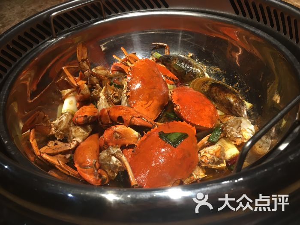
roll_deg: +4.5
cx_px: 150
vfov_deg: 48.2
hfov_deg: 61.7
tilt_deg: -44.0
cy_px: 112
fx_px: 251
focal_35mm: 29
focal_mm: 4.15
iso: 32
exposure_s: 1/33
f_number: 2.2
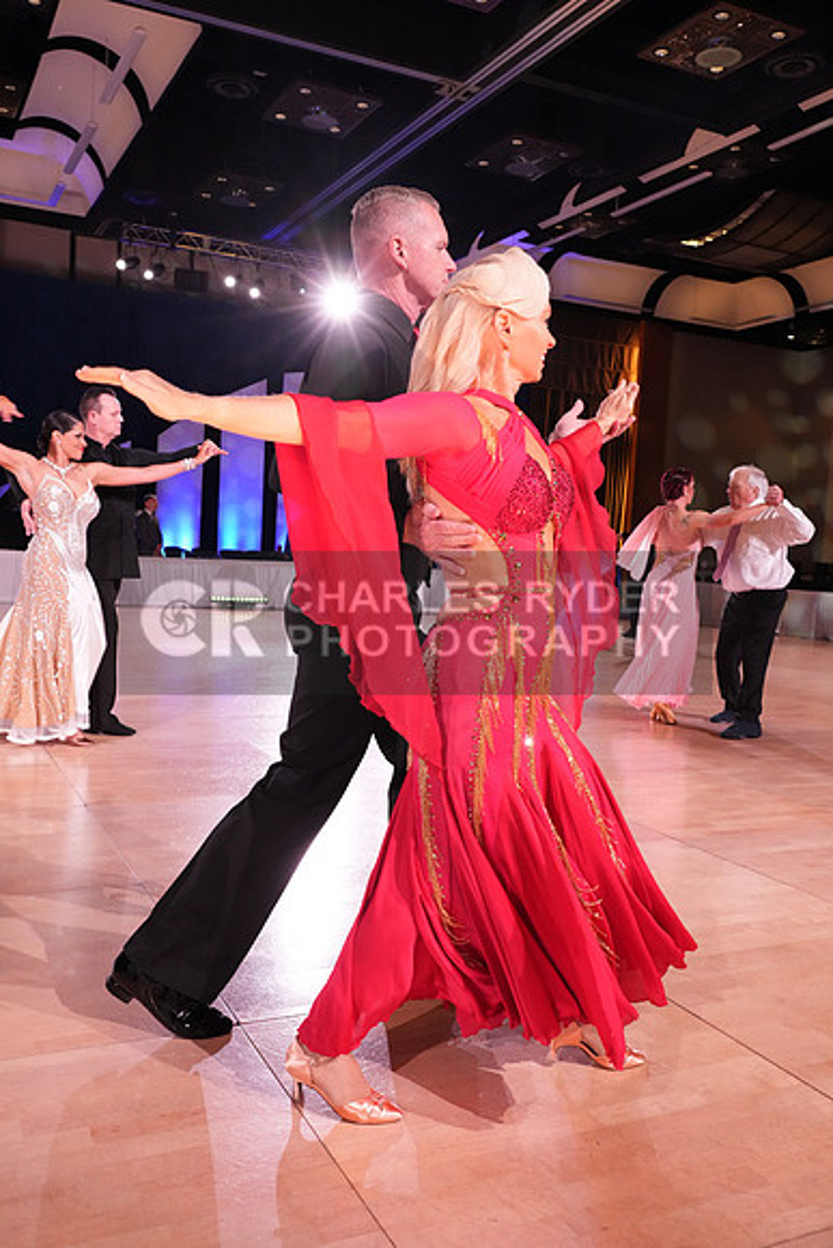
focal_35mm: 30
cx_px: 416
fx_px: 1041
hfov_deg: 43.6
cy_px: 624
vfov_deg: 61.9
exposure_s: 1/200
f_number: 6.3
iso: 4000
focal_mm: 30
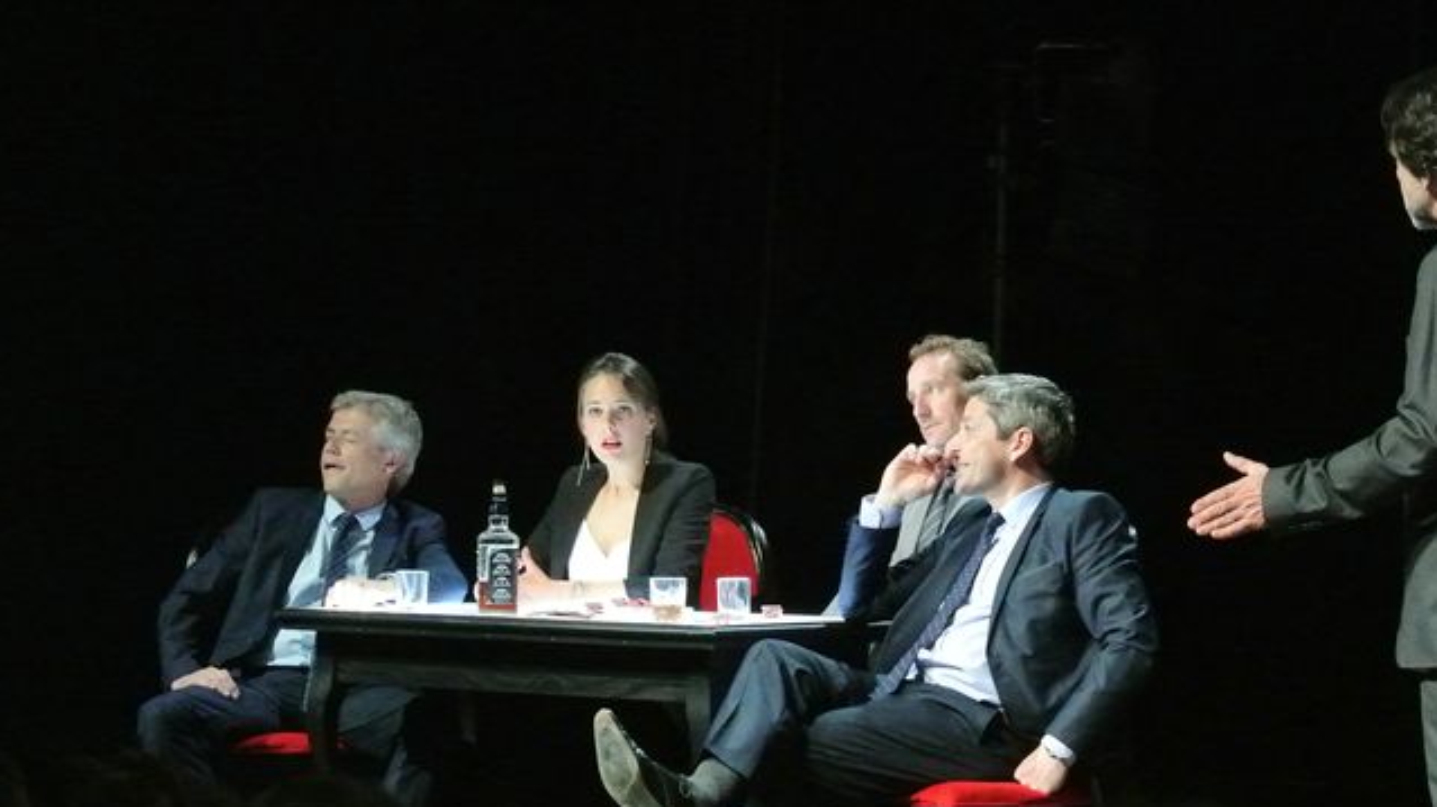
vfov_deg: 11.1
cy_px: 451
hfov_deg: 19.6
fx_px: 4152
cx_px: 875
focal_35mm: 109
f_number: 3.8
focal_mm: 30.9
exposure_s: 1/125
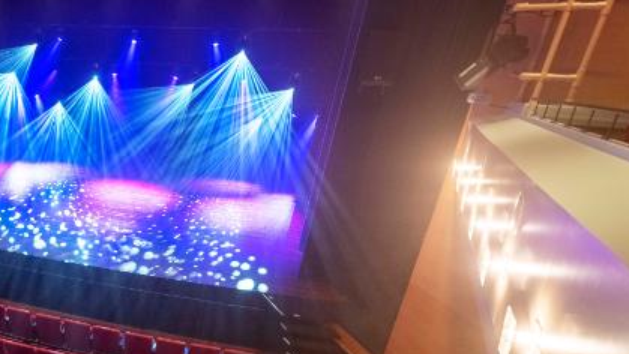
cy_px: 292
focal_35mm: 30
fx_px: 501
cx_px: 36
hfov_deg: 54.0
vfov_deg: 37.3
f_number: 2.8
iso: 1000
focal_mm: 15
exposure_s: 1/500
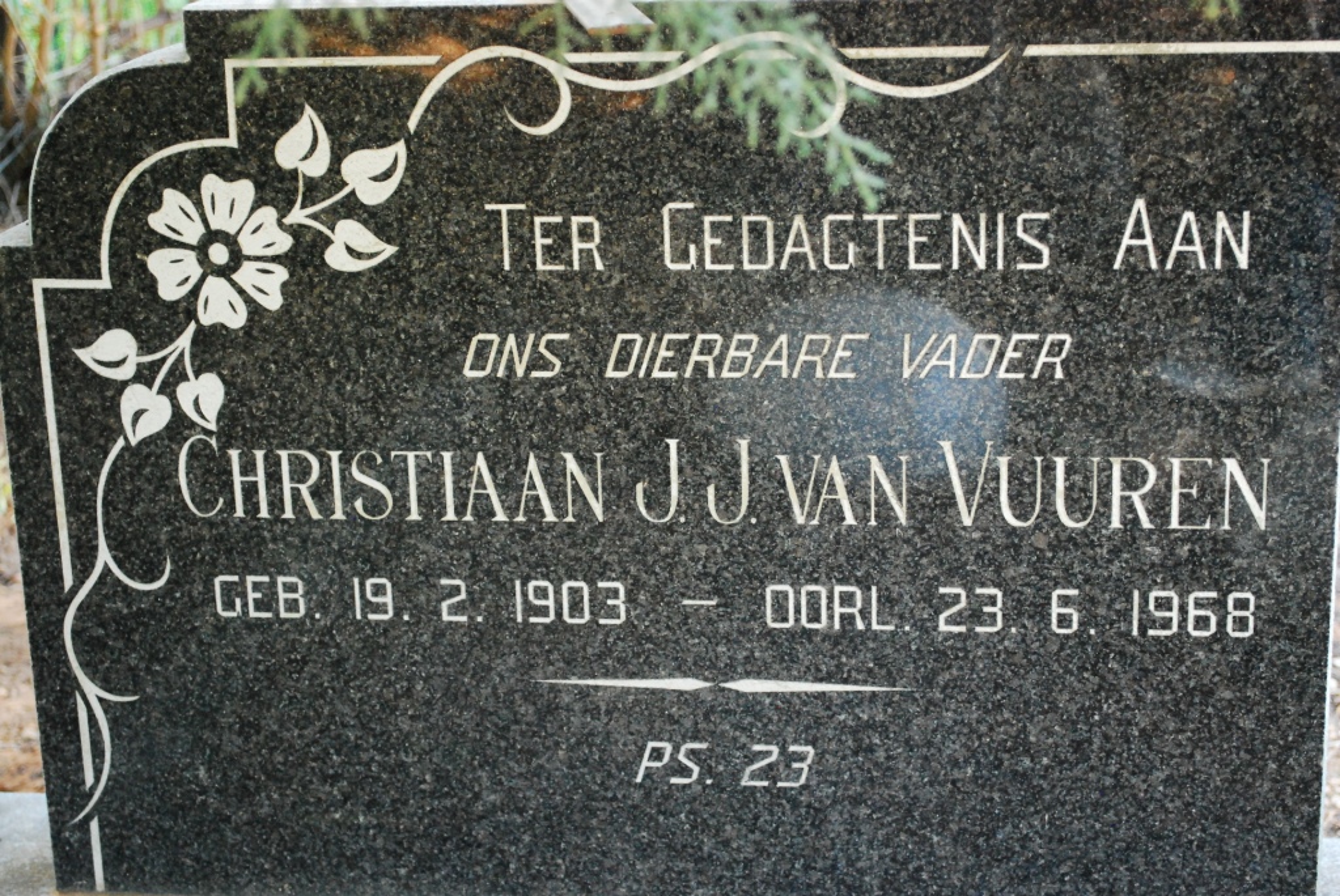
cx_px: 670
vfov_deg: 21.6
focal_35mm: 63
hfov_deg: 31.9
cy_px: 448
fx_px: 2347
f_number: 5.3
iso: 1600
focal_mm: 42
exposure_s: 1/80
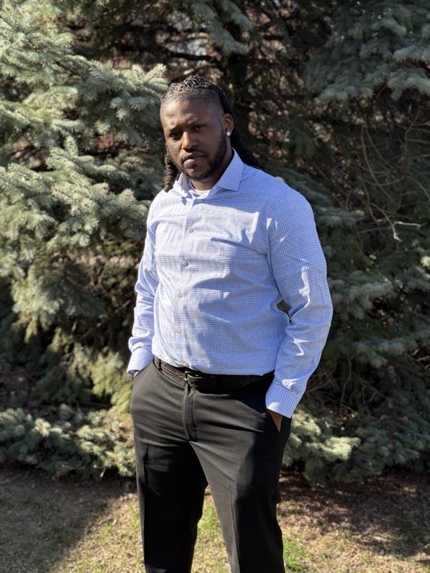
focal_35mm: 48
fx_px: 795
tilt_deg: -7.7
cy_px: 286
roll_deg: -1.8
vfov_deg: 39.7
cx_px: 215
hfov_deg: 30.3
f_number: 1.78
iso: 100
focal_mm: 6.76
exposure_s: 1/1353
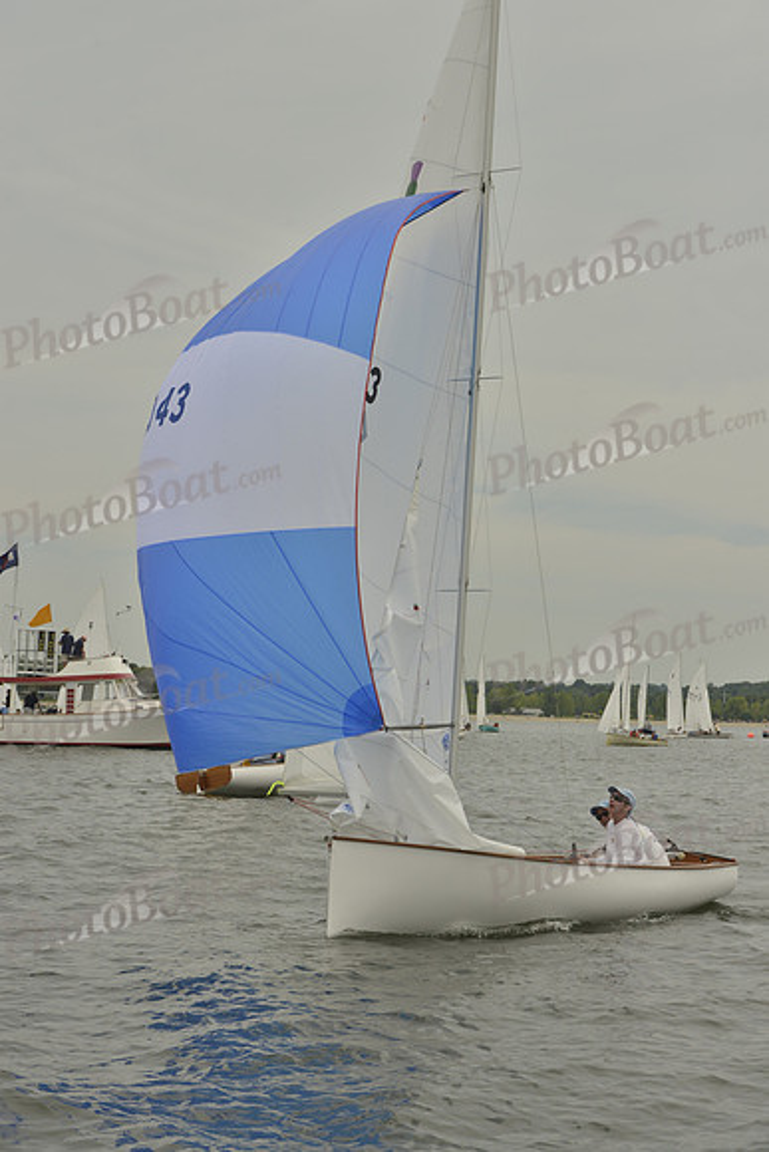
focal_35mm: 70
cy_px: 576
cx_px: 384
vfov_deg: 28.8
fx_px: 2241
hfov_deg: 19.5
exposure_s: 1/1250
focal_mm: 70
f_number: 10
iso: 400
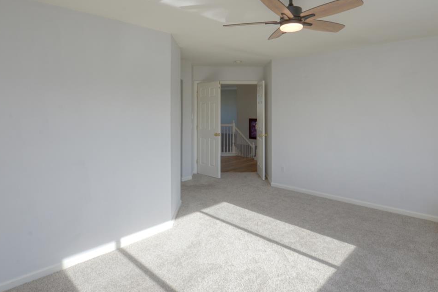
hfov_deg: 78.3
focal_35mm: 22
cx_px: 243
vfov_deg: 56.5
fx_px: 268
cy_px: 110
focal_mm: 14
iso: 400
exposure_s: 1/100
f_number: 10
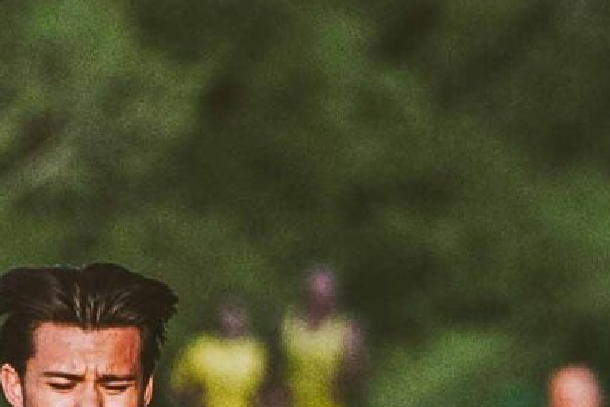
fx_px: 25025
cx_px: 942
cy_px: 775
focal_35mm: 1477
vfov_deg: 0.9
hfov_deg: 1.4
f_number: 2.8
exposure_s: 1/6400
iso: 500
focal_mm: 155
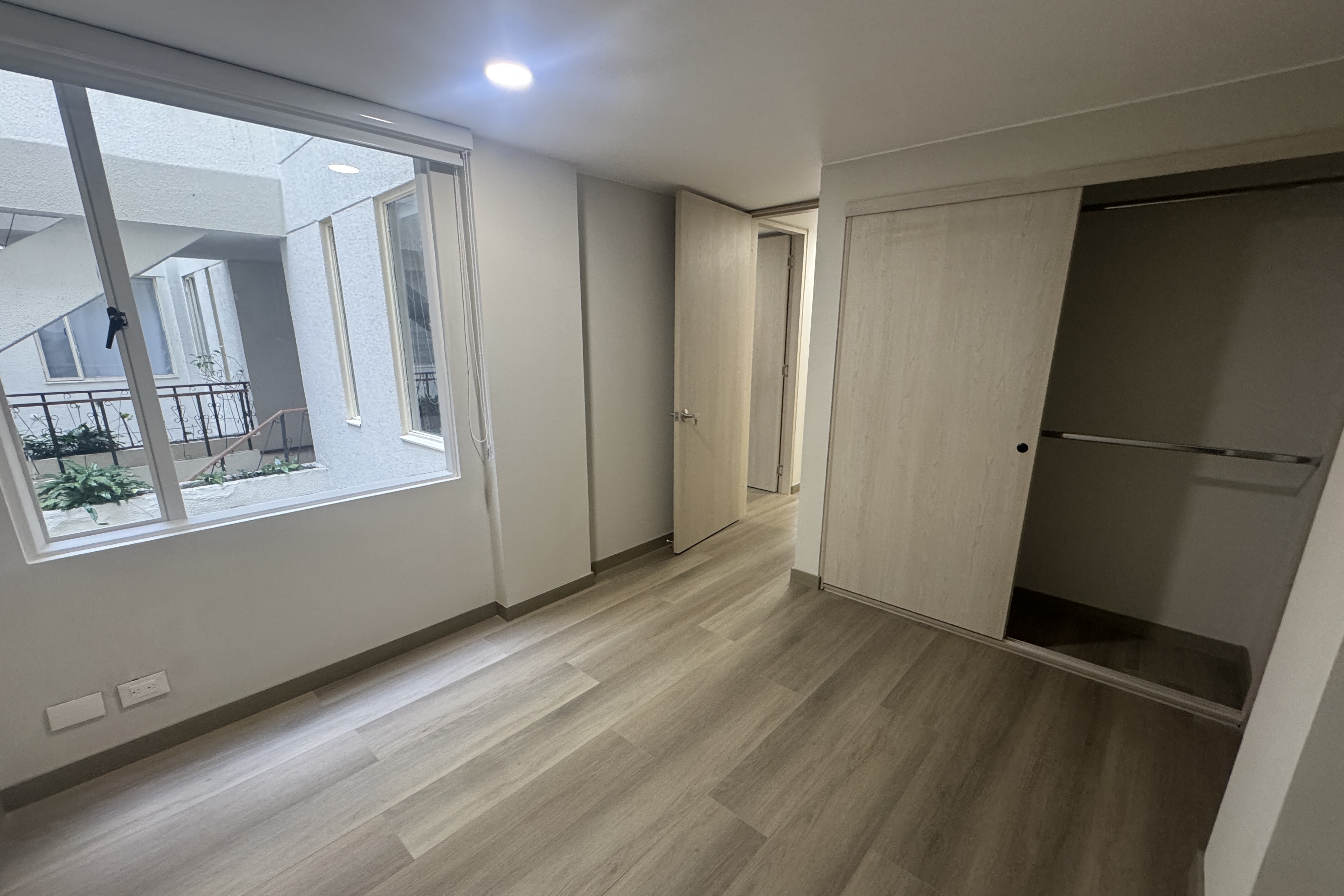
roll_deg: +1.0
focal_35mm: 15
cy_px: 482
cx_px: 664
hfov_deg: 100.4
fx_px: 560
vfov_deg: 77.2
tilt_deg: -15.3
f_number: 2.2
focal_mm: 2.22
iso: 250
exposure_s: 1/60
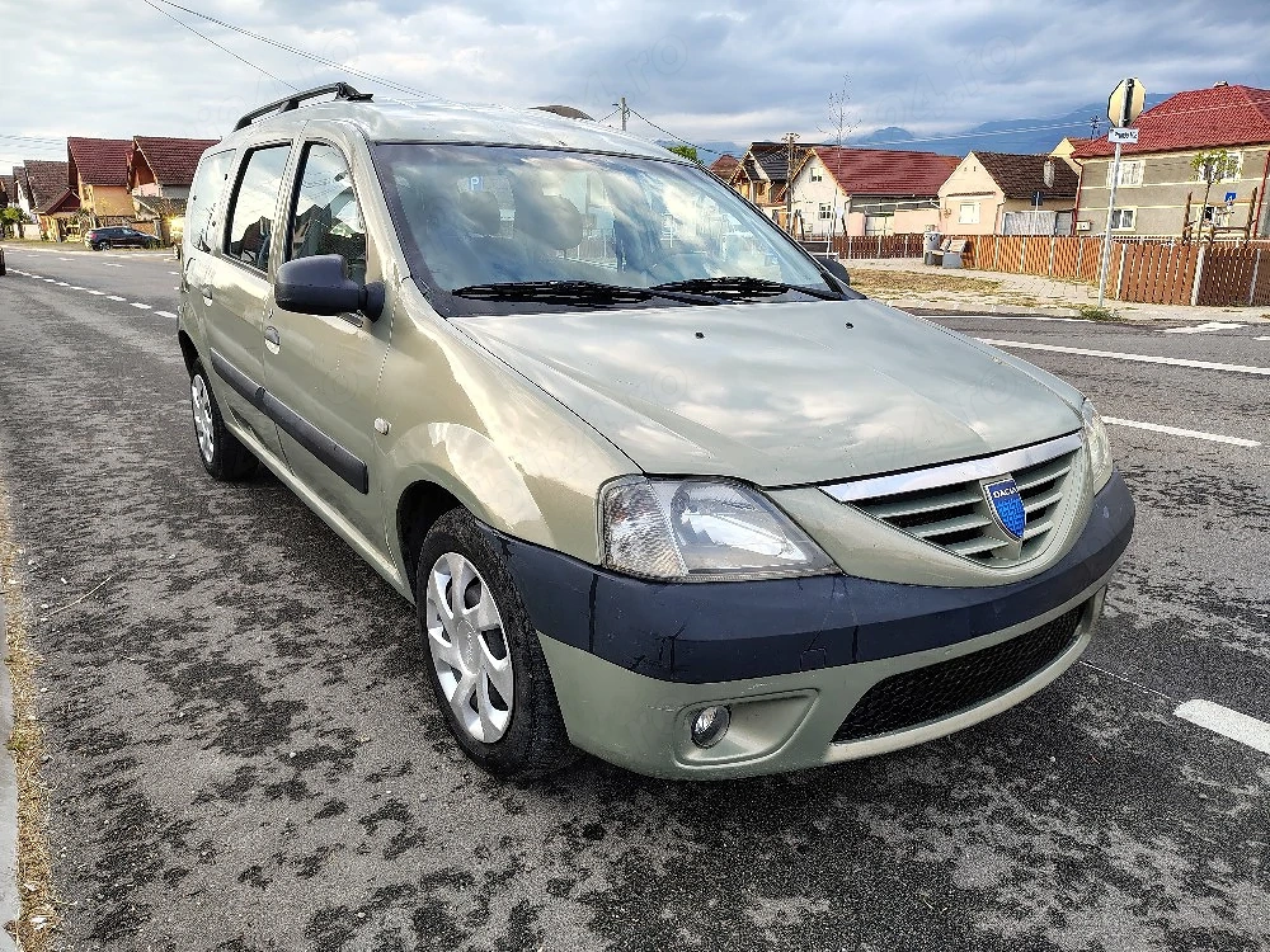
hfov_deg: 71.6
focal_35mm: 24
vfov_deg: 56.8
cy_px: 476
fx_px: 881
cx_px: 635
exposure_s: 1/123
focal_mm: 5.56
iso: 100
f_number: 1.8
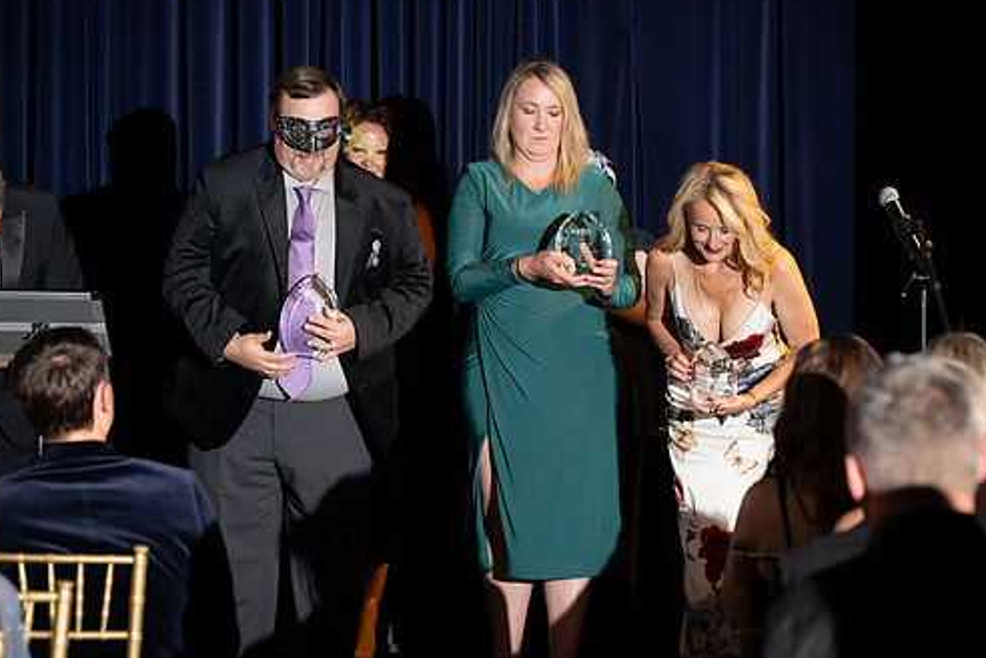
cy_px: 326
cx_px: 487
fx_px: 3971
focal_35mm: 145
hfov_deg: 14.2
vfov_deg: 9.5
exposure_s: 1/200
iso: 2500
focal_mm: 123
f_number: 5
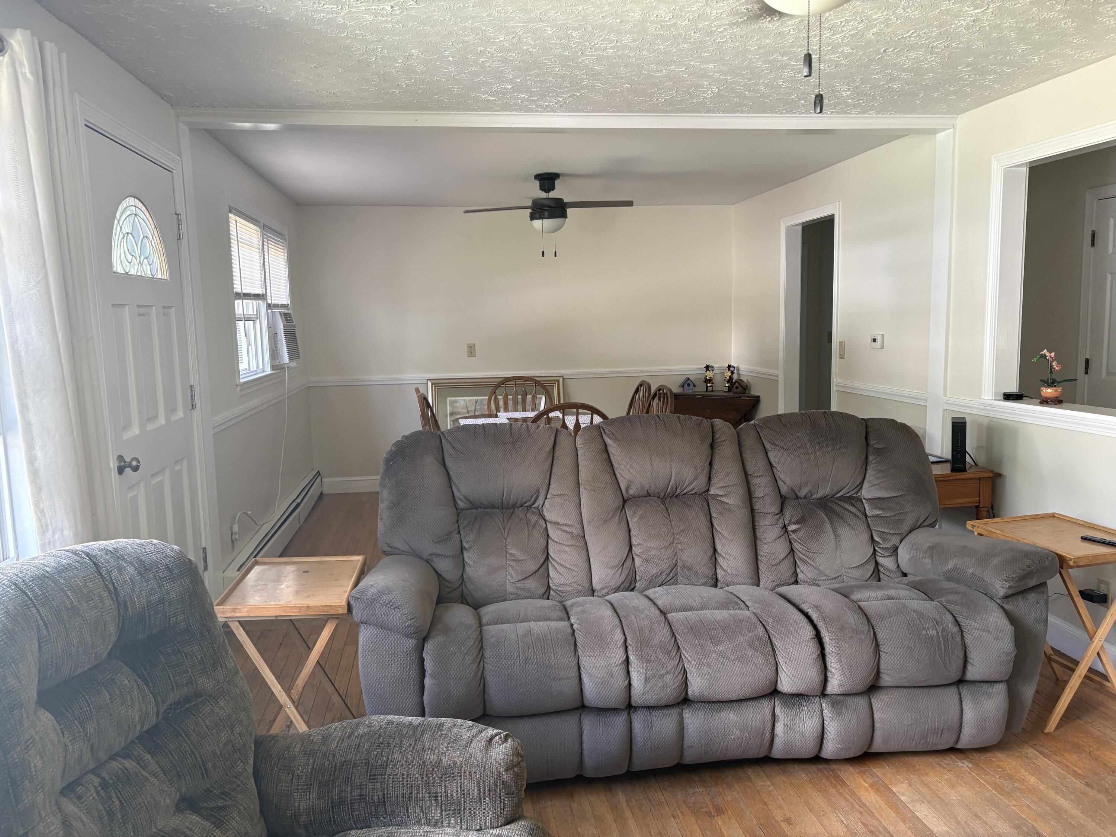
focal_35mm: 26
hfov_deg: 67.3
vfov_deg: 53.1
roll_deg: +2.2
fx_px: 838
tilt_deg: -6.8
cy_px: 418
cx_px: 558
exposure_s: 1/60
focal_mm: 5.96
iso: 160
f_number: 1.6
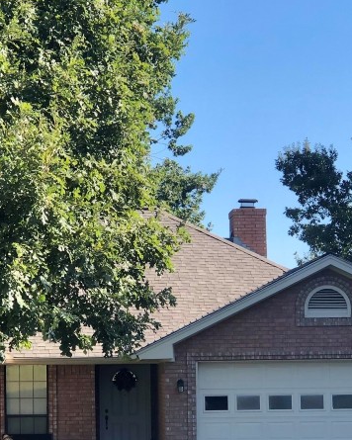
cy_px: 252
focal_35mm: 128
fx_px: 1667
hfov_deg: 12.0
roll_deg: +0.7
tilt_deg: +2.7
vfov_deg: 15.0
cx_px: 54
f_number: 2.8
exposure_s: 1/165
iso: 20
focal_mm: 6.6
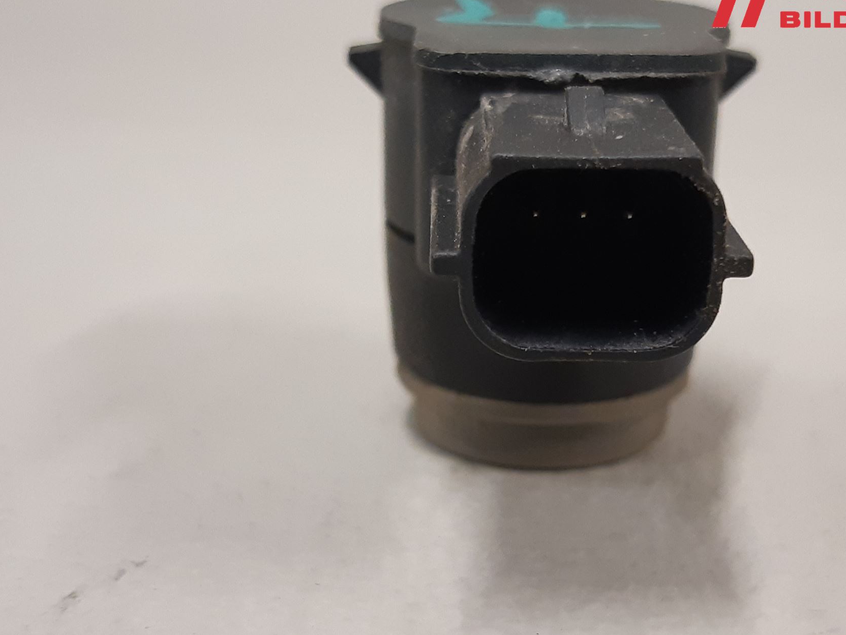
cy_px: 332
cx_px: 503
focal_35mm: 32
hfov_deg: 56.4
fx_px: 782
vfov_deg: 44.1
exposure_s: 1/50
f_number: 1.7
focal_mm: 3.93
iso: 200
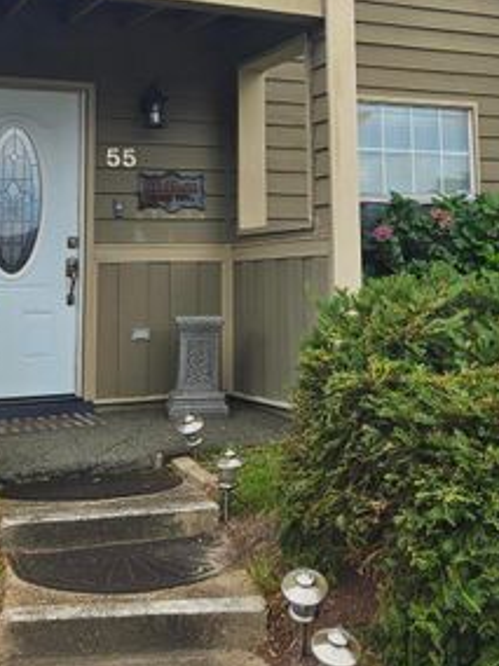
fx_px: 1038
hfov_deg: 27.0
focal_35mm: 54
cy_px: 121
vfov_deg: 34.3
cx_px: 267
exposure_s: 1/1228
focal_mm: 5.4
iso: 25
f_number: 1.8
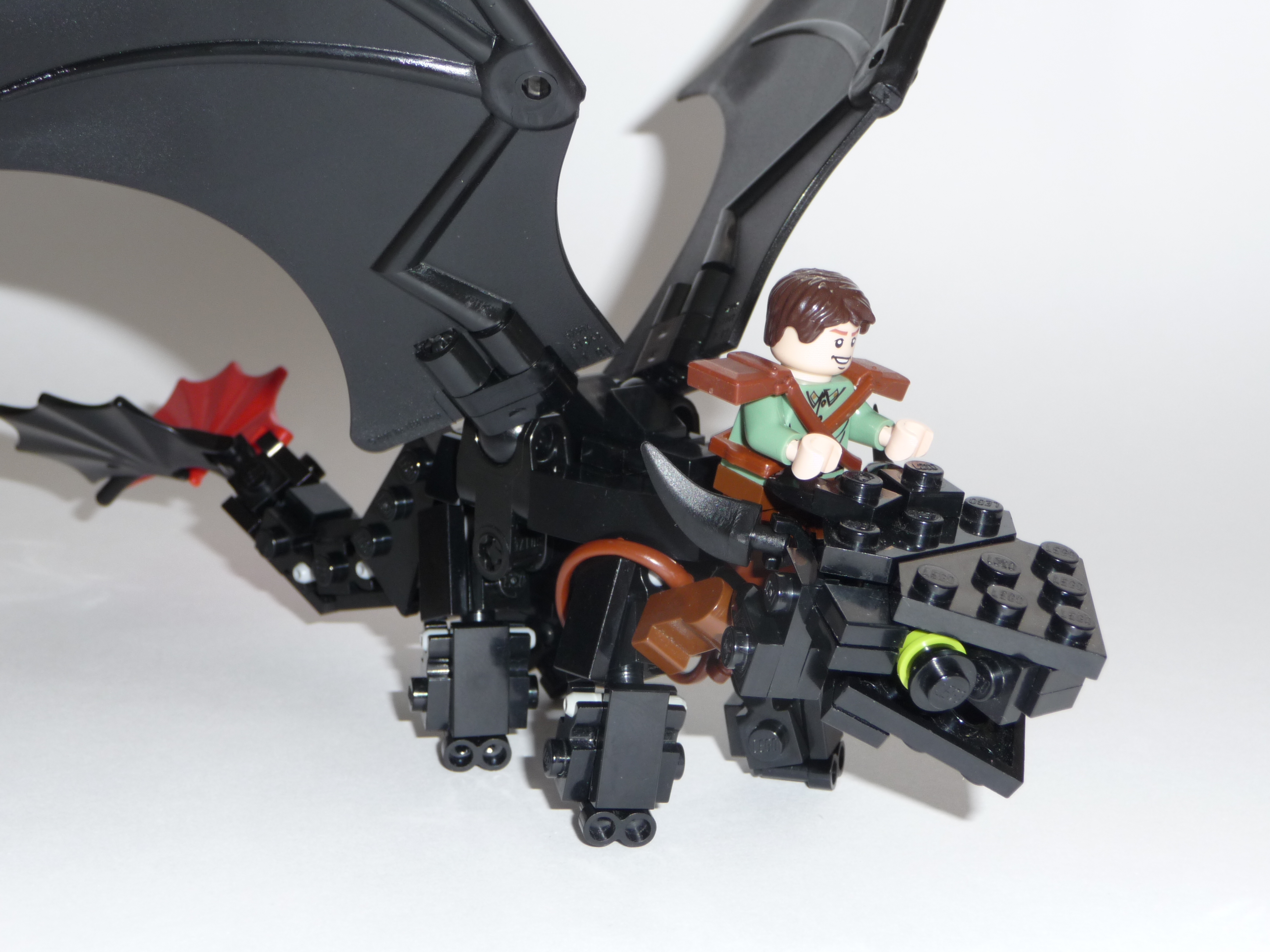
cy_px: 476
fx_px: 2128
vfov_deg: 25.2
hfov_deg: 33.2
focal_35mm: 58
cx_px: 635
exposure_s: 1/30
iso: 100
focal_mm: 9.8
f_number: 4.4
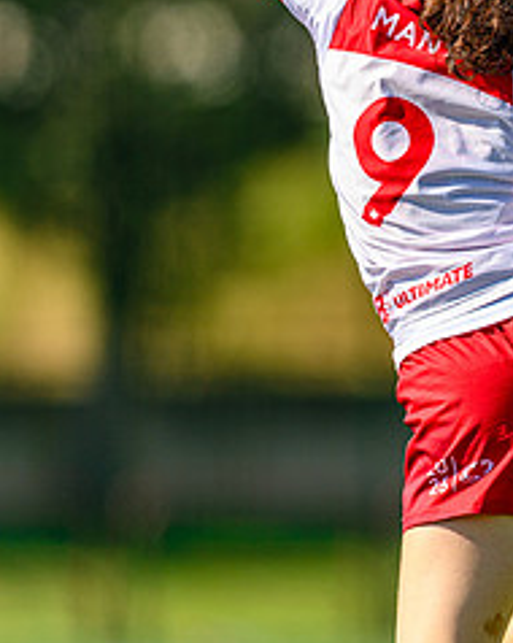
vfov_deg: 2.1
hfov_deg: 1.7
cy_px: 142
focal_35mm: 916
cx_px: 608
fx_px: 17407
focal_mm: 400
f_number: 3.2
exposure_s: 1/1600
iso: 125
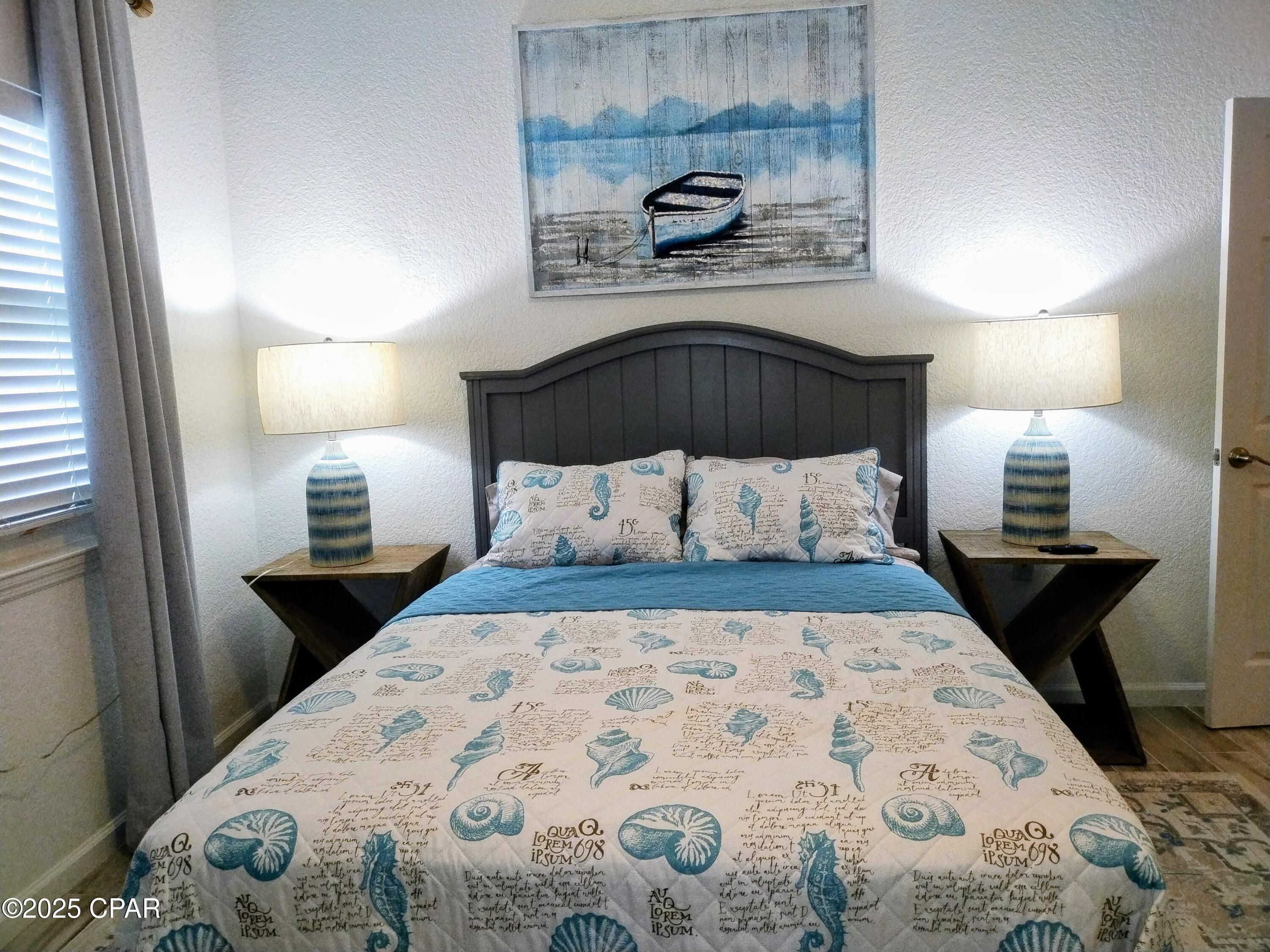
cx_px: 635
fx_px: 917
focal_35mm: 25
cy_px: 476
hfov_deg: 69.4
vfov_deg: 54.9
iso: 175
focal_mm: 4.71
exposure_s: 1/50
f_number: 1.7
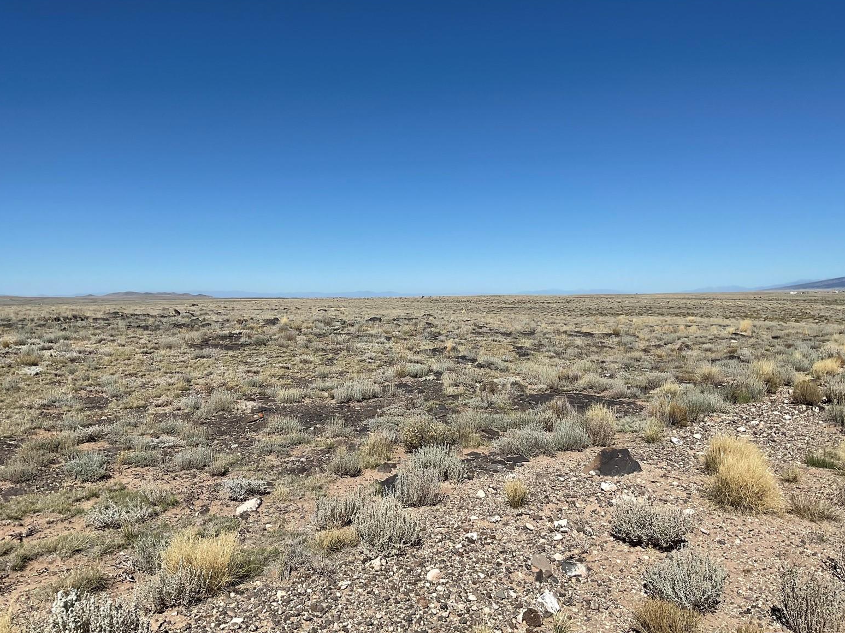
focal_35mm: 30
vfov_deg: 46.8
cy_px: 323
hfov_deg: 60.0
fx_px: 732
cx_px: 416
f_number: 1.8
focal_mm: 3
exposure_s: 1/3322
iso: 16
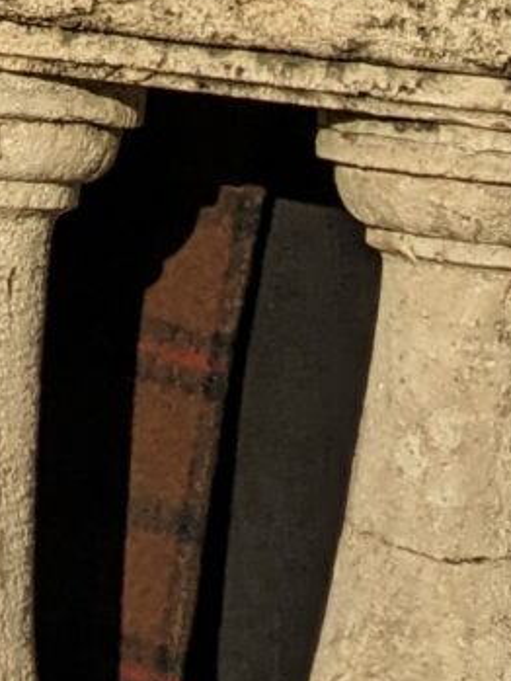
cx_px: 322
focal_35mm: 198
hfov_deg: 7.5
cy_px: -981
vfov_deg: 9.0
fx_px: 3895
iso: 70
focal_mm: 4.38
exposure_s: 1/5882
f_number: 1.73
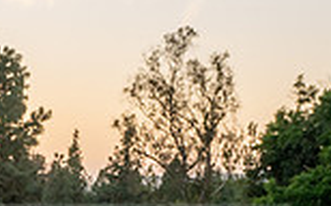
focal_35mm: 134
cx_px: -71
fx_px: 1208
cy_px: 331
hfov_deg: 15.0
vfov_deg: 9.4
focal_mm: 24
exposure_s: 1/160
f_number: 5.6
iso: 320
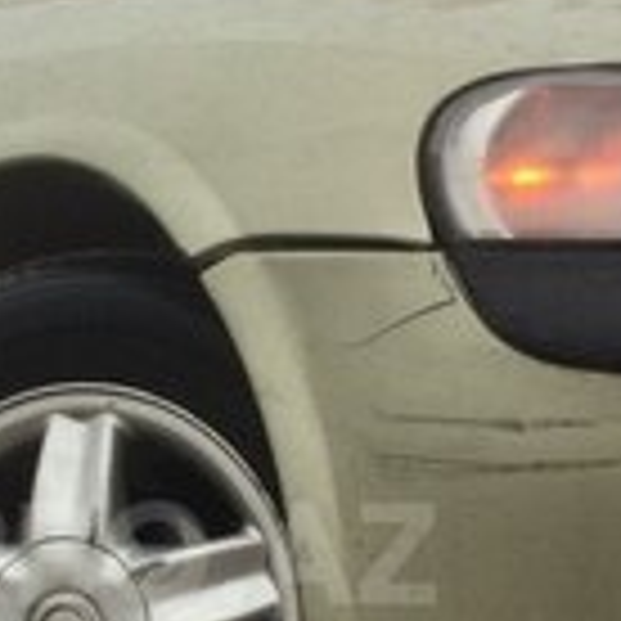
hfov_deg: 18.6
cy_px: 554
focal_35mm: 92
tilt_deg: -7.5
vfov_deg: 18.6
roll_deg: -3.1
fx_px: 1867
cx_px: 90
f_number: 2.2
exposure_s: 1/373
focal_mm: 4.15
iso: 32
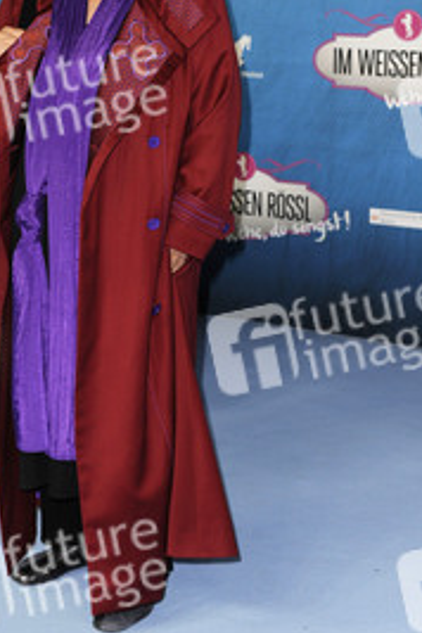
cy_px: 220
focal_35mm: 87
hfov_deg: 15.6
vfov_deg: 23.3
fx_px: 1530
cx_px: 115
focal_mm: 58
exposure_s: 1/200
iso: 1000
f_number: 5
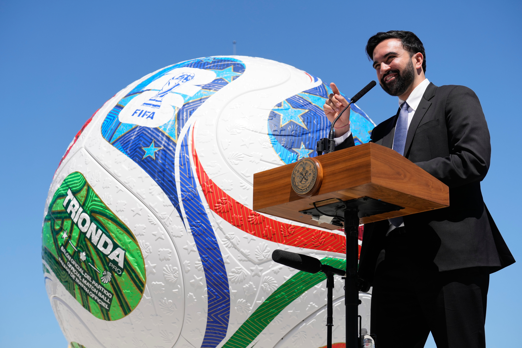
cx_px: 261
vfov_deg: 19.5
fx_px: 1015
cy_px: 174
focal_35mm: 70
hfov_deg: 28.8
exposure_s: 1/2500
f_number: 5.6
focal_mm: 70
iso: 320
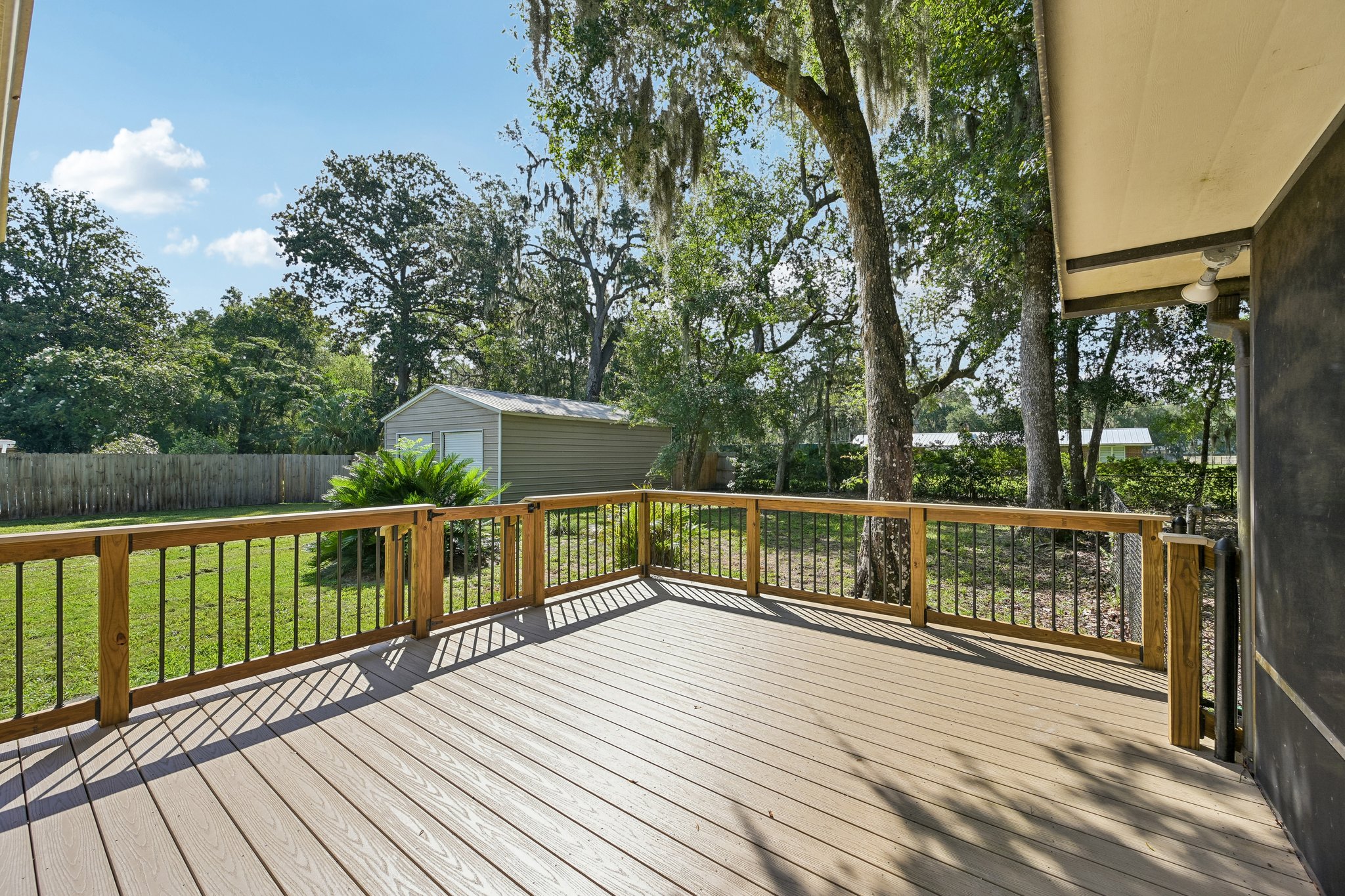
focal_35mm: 14
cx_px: 672
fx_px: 523
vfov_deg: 81.2
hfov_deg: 104.3
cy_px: 448
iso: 100
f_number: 8
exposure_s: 1/180
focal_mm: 14
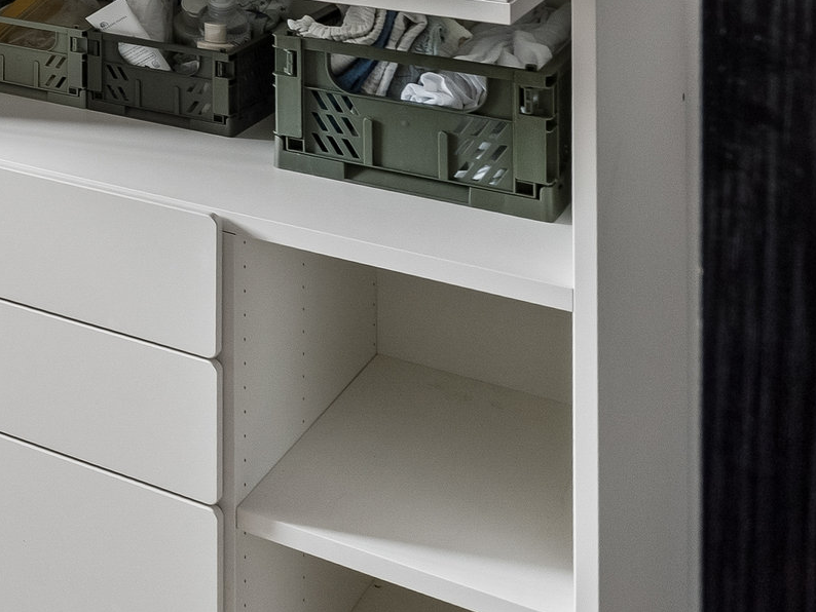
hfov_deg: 19.3
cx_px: -722
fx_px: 1670
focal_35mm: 71
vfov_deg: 18.3
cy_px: -331
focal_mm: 13
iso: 200
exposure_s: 1/8
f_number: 8
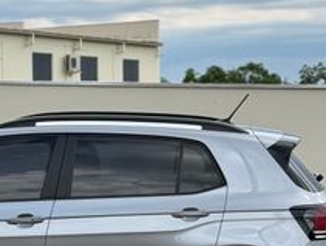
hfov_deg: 18.1
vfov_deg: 13.6
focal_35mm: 107
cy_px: 266
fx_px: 1009
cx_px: 54
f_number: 1.78
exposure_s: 1/2865
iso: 100
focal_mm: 6.76
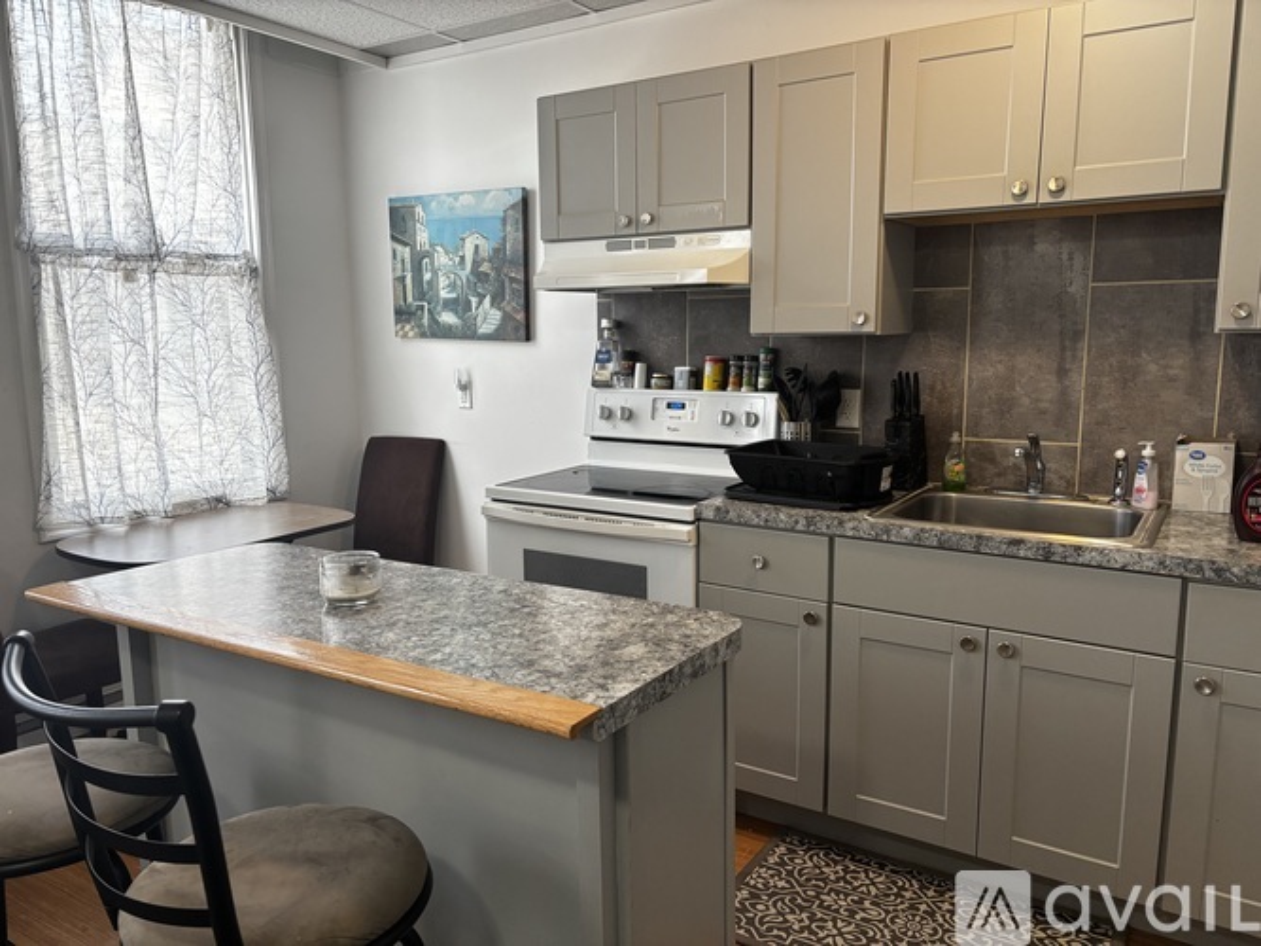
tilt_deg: -8.9
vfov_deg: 53.0
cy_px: 473
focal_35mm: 26
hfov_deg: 67.3
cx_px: 630
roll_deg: +0.7
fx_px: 947
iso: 125
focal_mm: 5.96
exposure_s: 1/120
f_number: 1.6
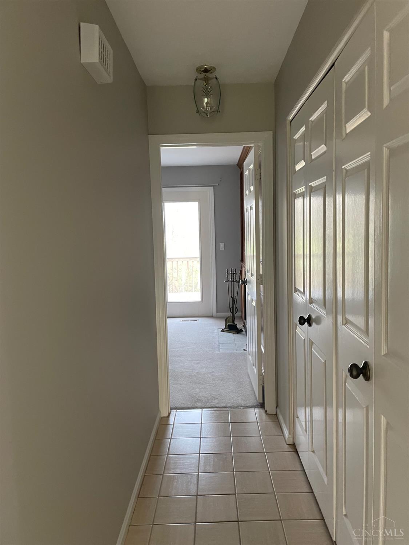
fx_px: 410
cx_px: 204
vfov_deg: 67.3
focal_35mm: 26
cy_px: 272
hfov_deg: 53.1
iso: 320
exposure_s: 1/60
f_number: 1.6
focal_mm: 4.2
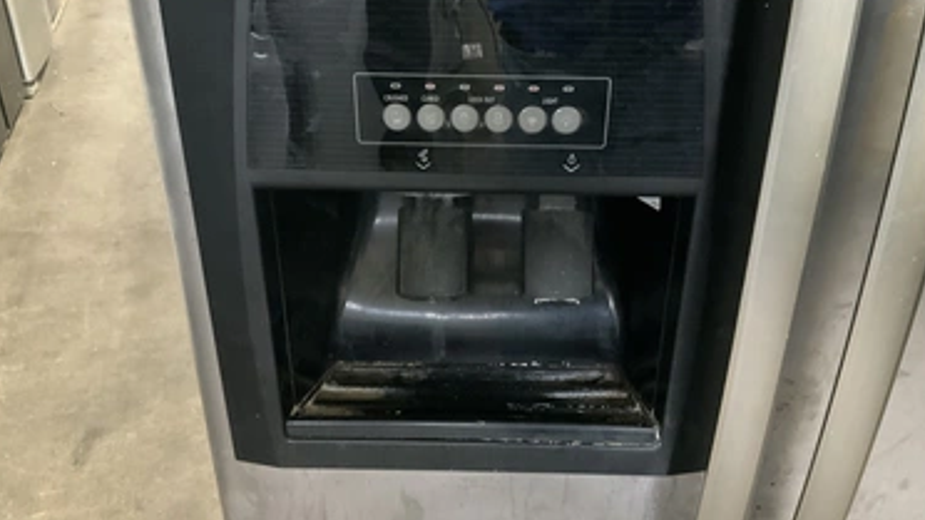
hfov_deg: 58.0
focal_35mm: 34
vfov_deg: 34.5
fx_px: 834
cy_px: 197
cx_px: 485
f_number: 1.8
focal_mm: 3
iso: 500
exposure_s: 1/24
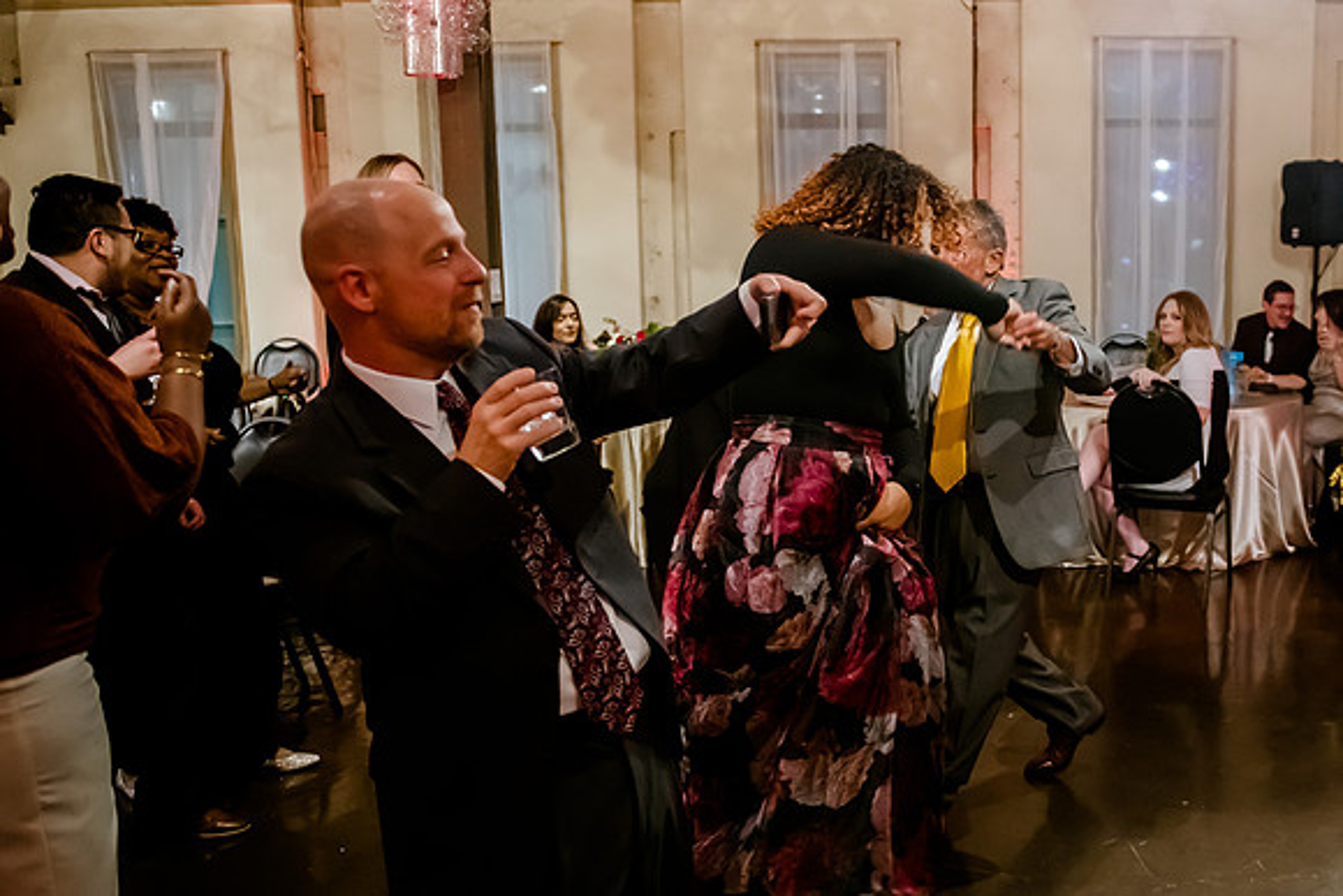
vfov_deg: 37.5
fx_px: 1318
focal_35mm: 35
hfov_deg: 52.5
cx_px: 943
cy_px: 453
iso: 5000
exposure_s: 1/160
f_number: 2.8
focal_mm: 24
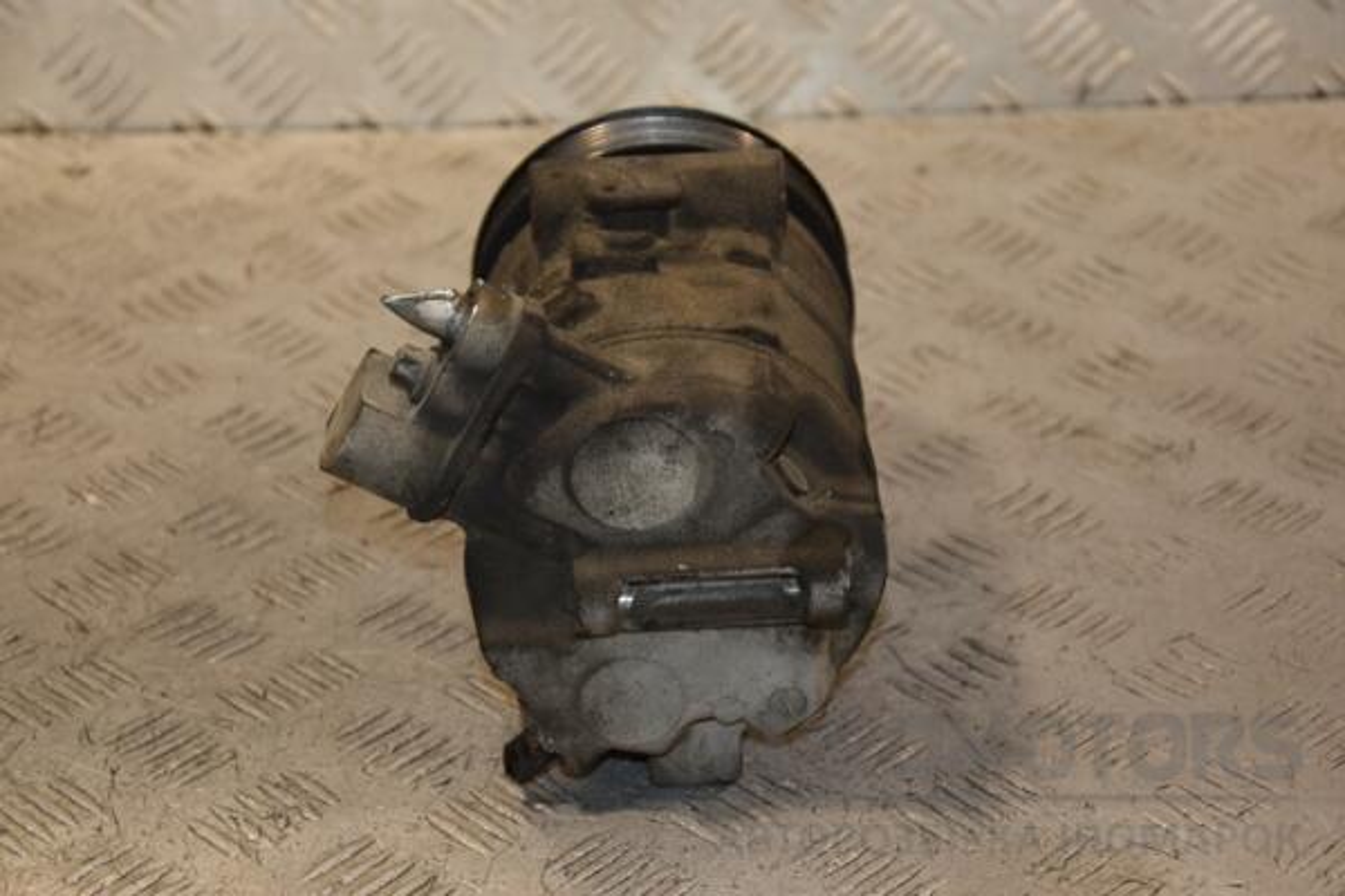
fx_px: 3474
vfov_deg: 14.7
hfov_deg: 21.9
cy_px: 448
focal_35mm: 93
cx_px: 672
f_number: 5.3
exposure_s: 1/200
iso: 800
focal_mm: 62
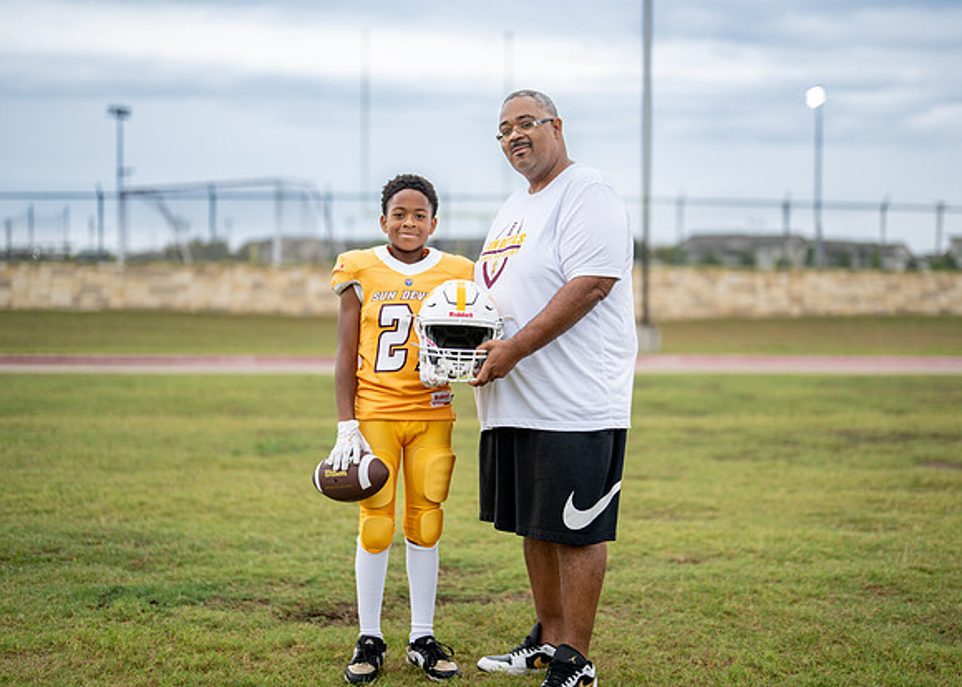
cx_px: 508
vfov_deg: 25.3
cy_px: 327
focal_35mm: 56
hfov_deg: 35.0
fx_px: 1527
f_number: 1.2
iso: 320
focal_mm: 50
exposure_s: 1/1600
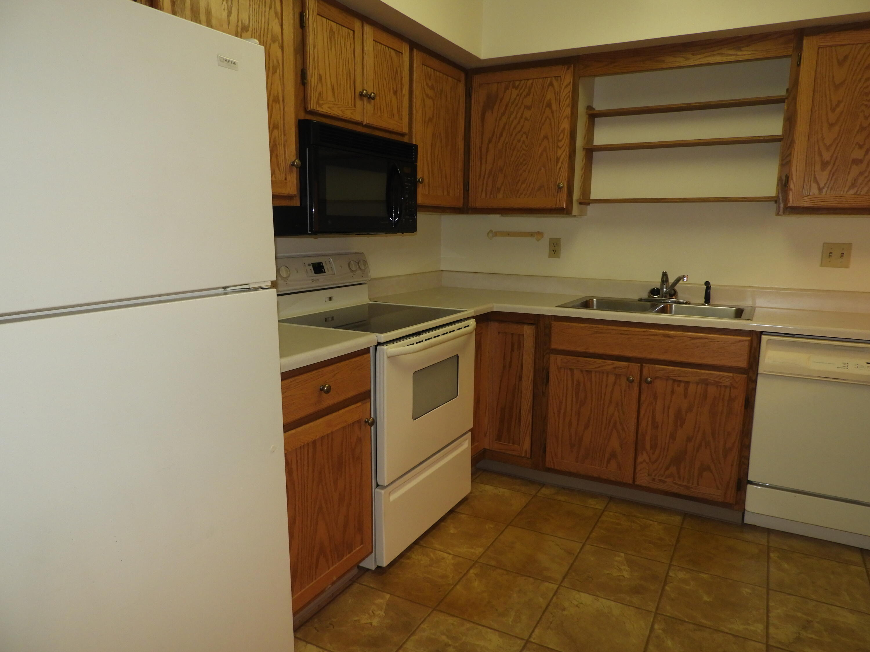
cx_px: 435
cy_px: 326
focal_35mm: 24
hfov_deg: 71.6
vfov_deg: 56.8
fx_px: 603
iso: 200
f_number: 3.3
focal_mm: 4.3
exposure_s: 1/30
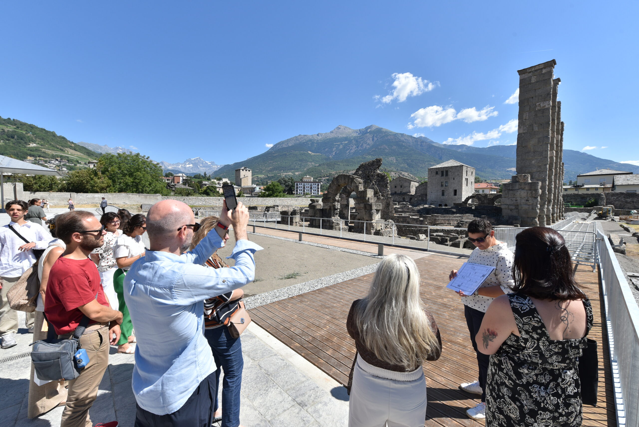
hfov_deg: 104.2
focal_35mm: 14
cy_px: 214
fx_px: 249
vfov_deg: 81.3
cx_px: 320
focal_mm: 14
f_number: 11
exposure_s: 1/500
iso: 250
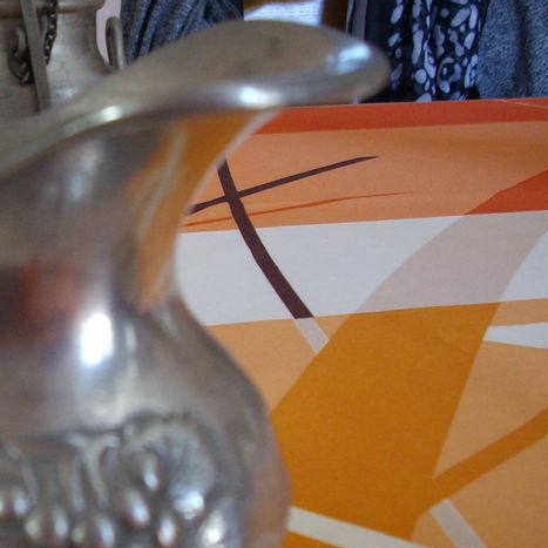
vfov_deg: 24.5
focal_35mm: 70
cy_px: 366
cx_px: 5
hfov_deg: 23.6
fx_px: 1254
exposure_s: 1/60
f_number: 2.8
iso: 160
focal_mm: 6.2
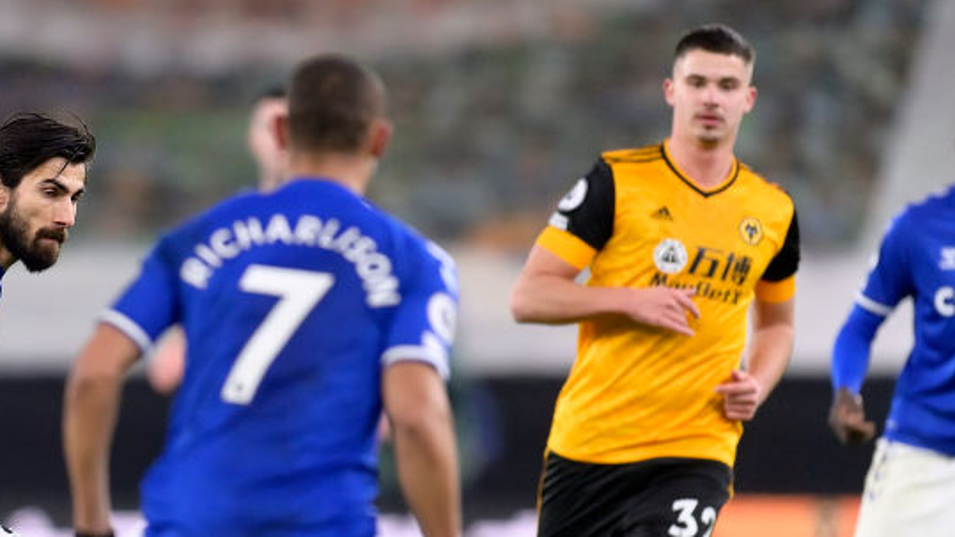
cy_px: 541
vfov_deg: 1.5
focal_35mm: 796
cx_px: 120
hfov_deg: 2.7
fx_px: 20154
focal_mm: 400
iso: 2000
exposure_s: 1/1250
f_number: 2.8
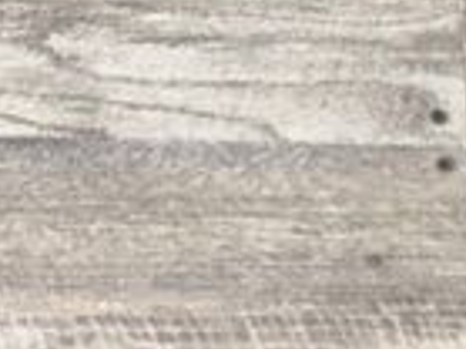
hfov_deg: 9.7
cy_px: 923
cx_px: 1177
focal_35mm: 177
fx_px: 2381
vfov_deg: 7.6
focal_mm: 6.76
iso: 64
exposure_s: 1/30
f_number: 1.78
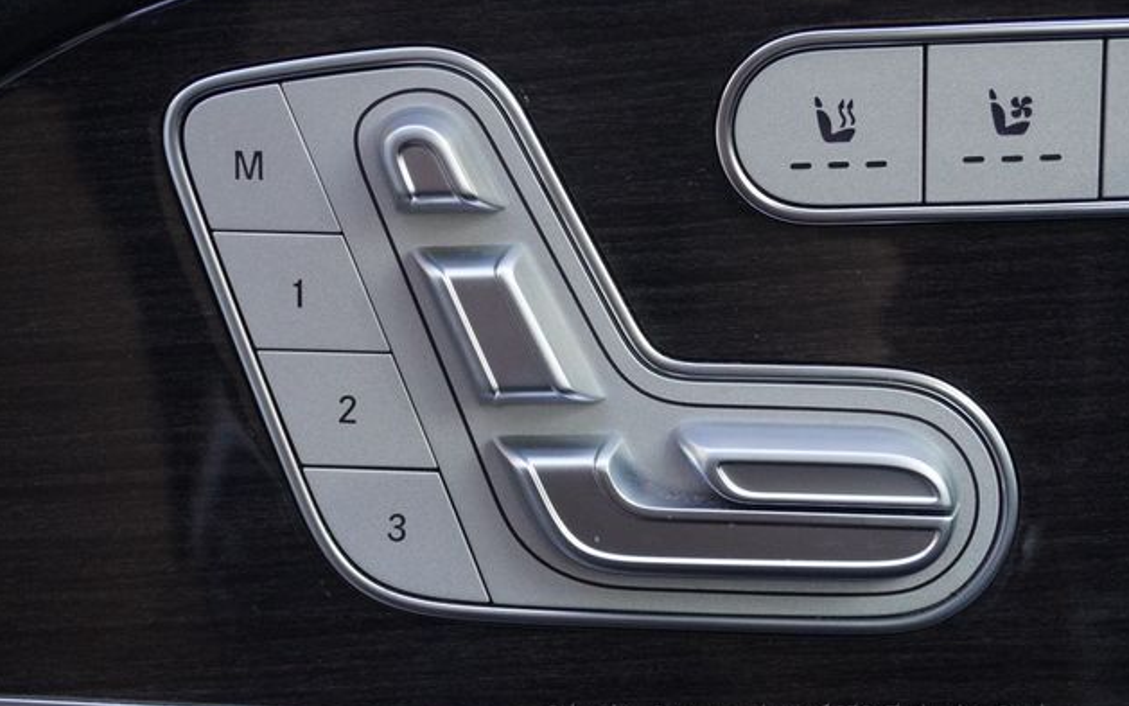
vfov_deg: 22.5
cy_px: 366
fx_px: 1770
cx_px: 565
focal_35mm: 58
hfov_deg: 35.4
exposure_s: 1/250
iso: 5000
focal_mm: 37
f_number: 9
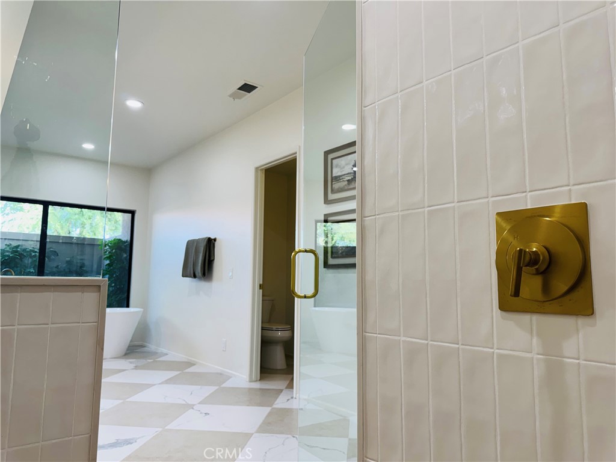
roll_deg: -1.1
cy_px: 231
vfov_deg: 56.8
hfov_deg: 71.6
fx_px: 427
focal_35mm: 24
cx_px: 308
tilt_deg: +6.0
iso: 100
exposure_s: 1/120
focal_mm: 6.76
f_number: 1.78
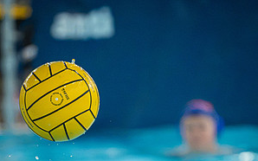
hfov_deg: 2.9
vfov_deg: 1.8
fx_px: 5075
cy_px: 197
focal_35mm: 722
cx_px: 129
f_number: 4
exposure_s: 1/1000
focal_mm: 280
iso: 18000
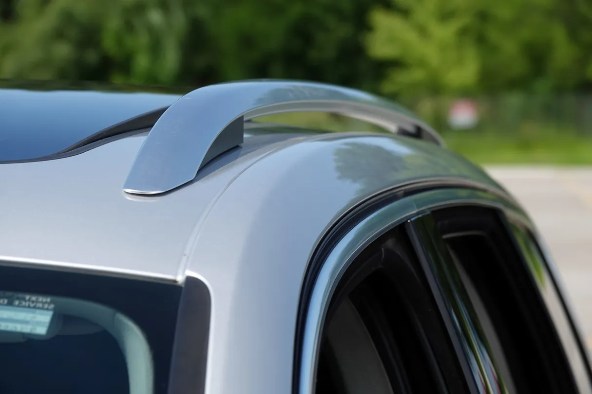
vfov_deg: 8.9
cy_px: 197
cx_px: 296
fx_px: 2532
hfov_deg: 13.3
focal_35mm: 154
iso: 100
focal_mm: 56.39
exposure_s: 1/800
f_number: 4
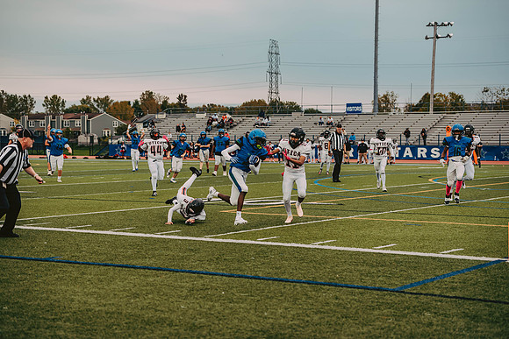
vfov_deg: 19.5
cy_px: 170
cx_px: 254
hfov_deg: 28.8
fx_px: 990
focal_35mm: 70
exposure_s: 1/500
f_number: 3.2
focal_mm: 70
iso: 800
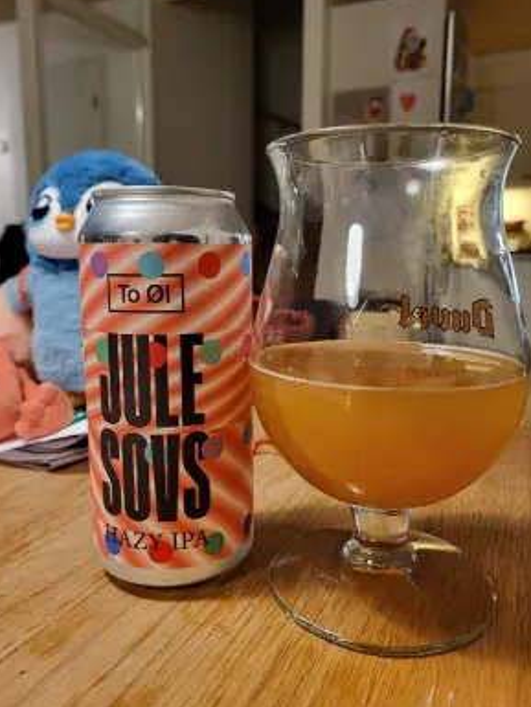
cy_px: 347
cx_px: 261
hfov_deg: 51.4
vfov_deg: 65.3
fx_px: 552
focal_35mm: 27
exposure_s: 1/50
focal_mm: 5.4
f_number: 1.8
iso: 500
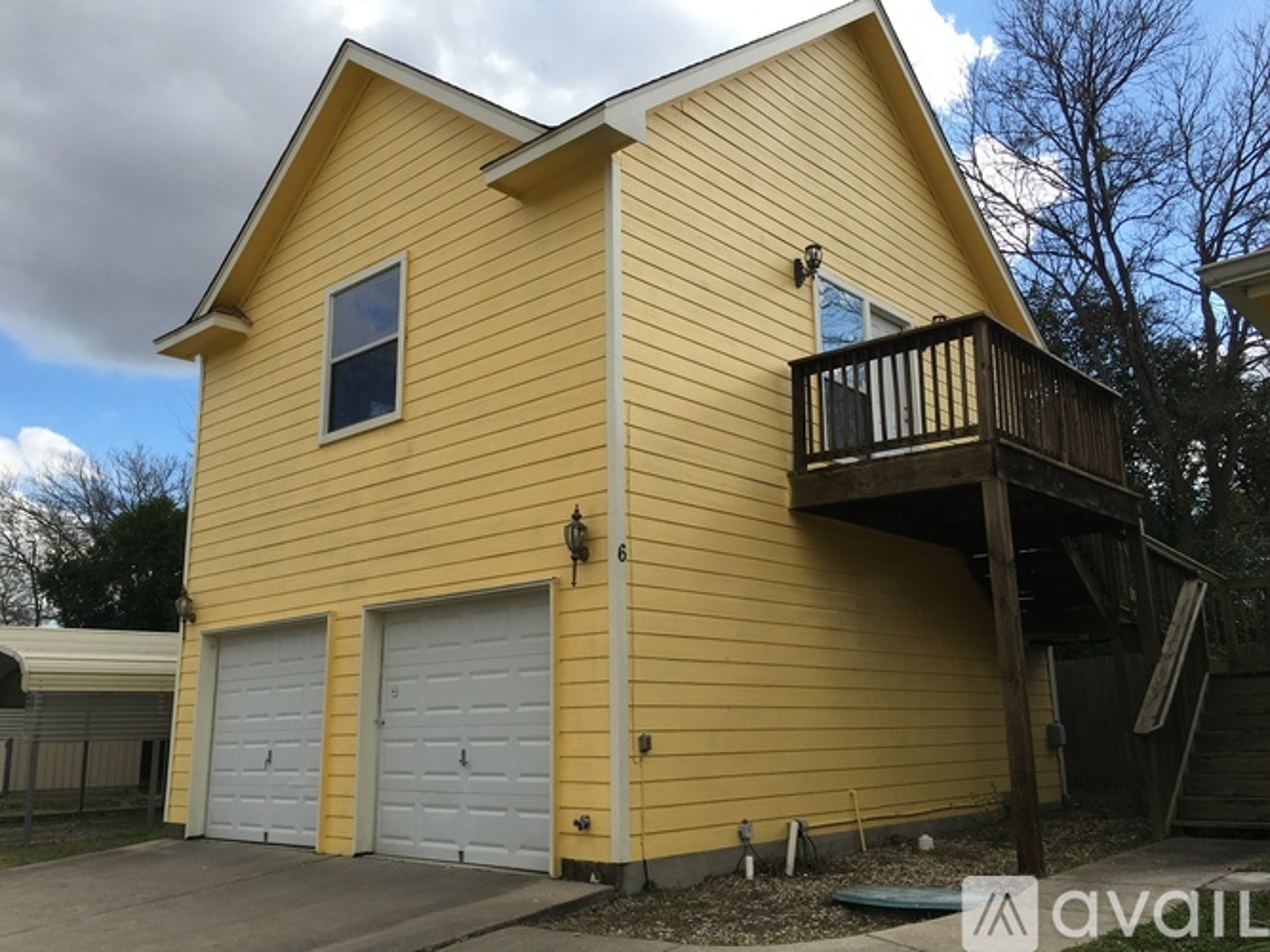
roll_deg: -1.0
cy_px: 476
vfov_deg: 48.2
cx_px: 635
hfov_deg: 61.7
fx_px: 1064
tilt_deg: +14.2
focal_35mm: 29
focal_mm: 4.15
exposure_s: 1/1221
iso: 25
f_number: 2.2
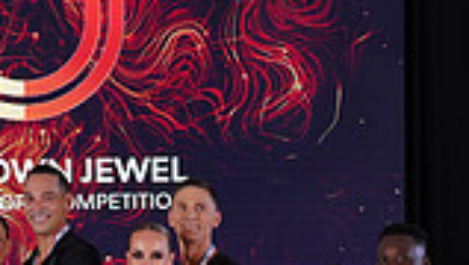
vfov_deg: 8.4
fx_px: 1756
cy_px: 452
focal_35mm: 141
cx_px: 186
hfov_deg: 15.2
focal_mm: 37
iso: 1600
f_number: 5
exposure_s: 1/200
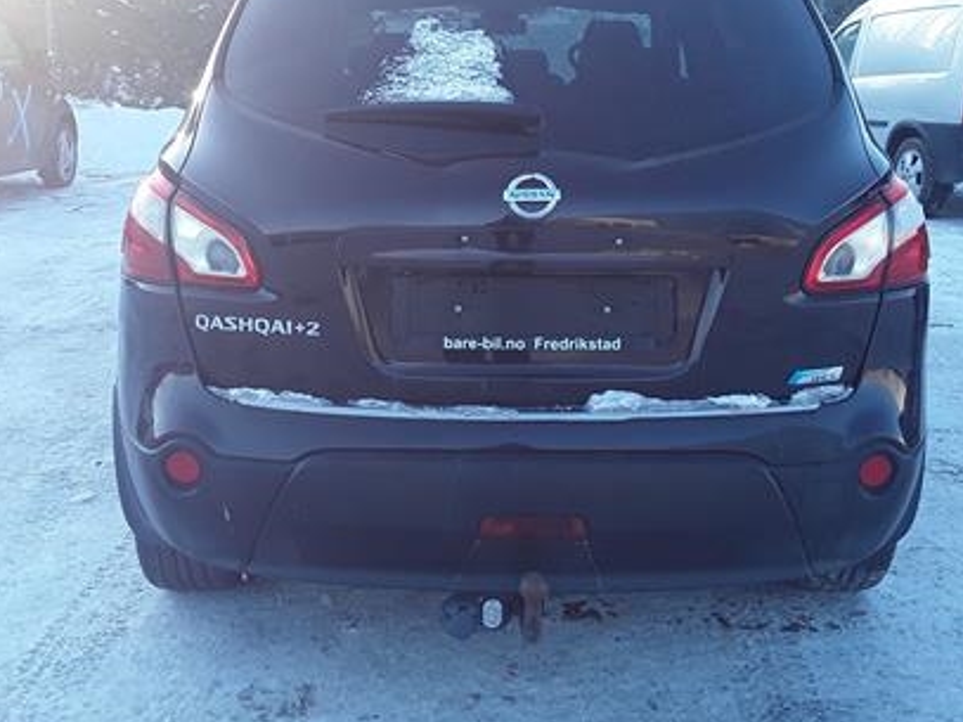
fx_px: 1224
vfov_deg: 32.6
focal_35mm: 44
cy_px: 237
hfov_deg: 42.9
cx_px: 518
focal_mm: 2.91
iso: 40
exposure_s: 1/181
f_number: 1.9
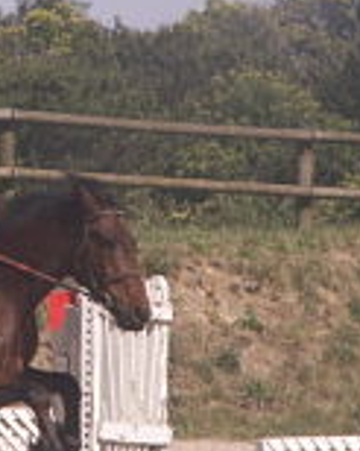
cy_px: 237
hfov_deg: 3.0
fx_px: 6919
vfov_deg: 3.7
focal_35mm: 519
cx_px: 47
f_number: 5.6
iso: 50
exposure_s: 1/400
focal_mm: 33.52
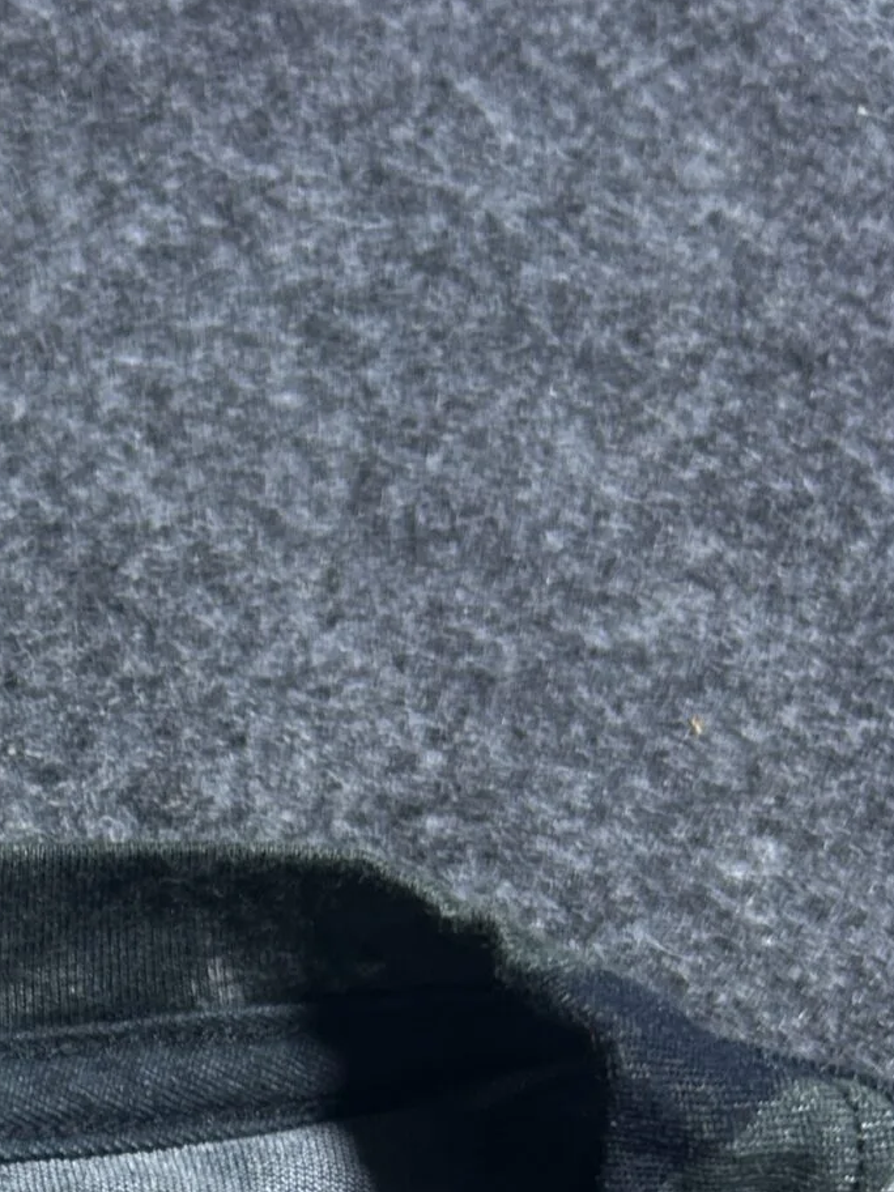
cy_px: 1435
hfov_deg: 18.4
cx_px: -341
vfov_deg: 24.2
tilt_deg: -46.2
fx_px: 2514
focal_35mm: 73
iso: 80
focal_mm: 5.7
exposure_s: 1/50
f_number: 1.5
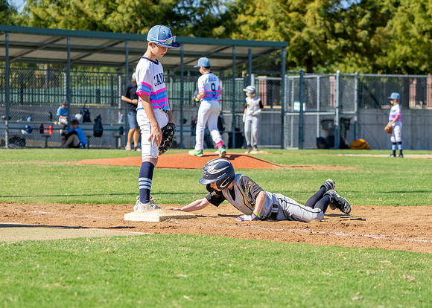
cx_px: 214
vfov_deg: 10.0
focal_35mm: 143
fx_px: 1757
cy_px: 205
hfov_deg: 14.0
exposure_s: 1/4000
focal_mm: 100
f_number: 4.5
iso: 800
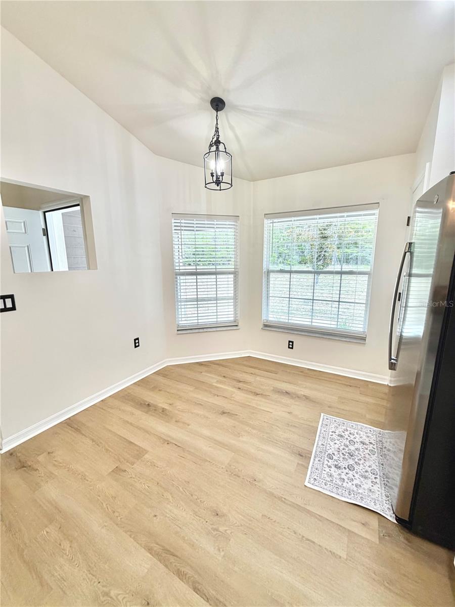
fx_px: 245
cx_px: 228
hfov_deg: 85.7
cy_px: 304
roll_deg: -0.7
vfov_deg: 102.1
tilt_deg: -10.5
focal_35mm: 14
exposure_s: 1/120
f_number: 2.2
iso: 125
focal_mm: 2.22
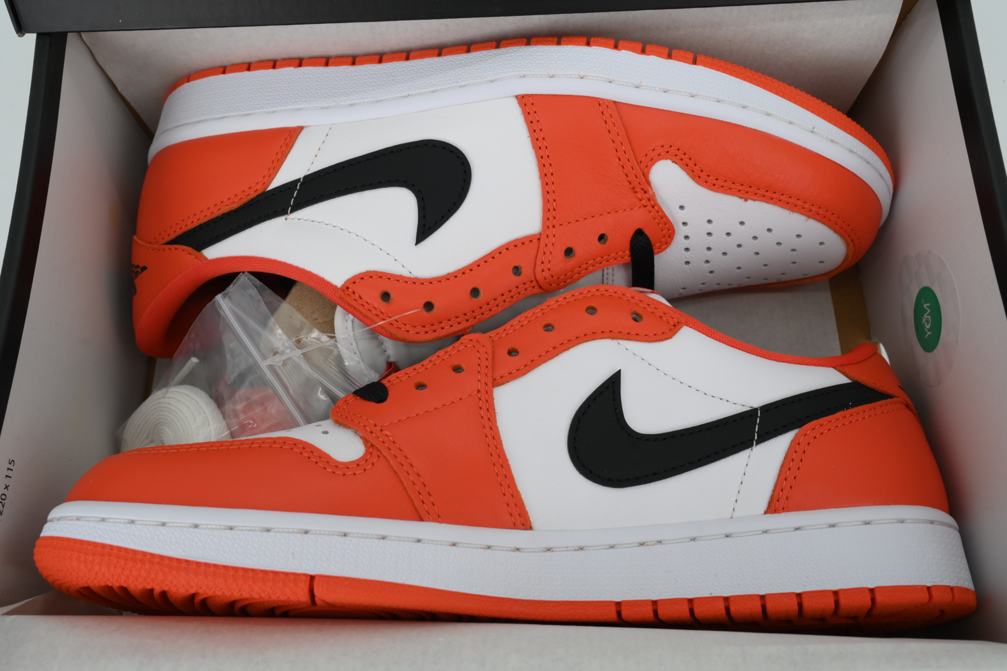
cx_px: 504
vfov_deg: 43.0
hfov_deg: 61.1
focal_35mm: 30
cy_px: 336
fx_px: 853
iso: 400
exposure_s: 1/100
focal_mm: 30.5
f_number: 11
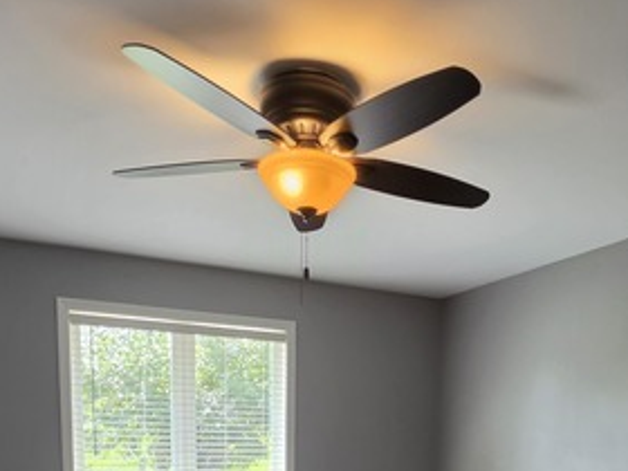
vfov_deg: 38.3
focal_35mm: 31
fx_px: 562
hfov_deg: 58.0
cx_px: 369
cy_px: 509
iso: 100
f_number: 1.9
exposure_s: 1/120
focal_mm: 2.2
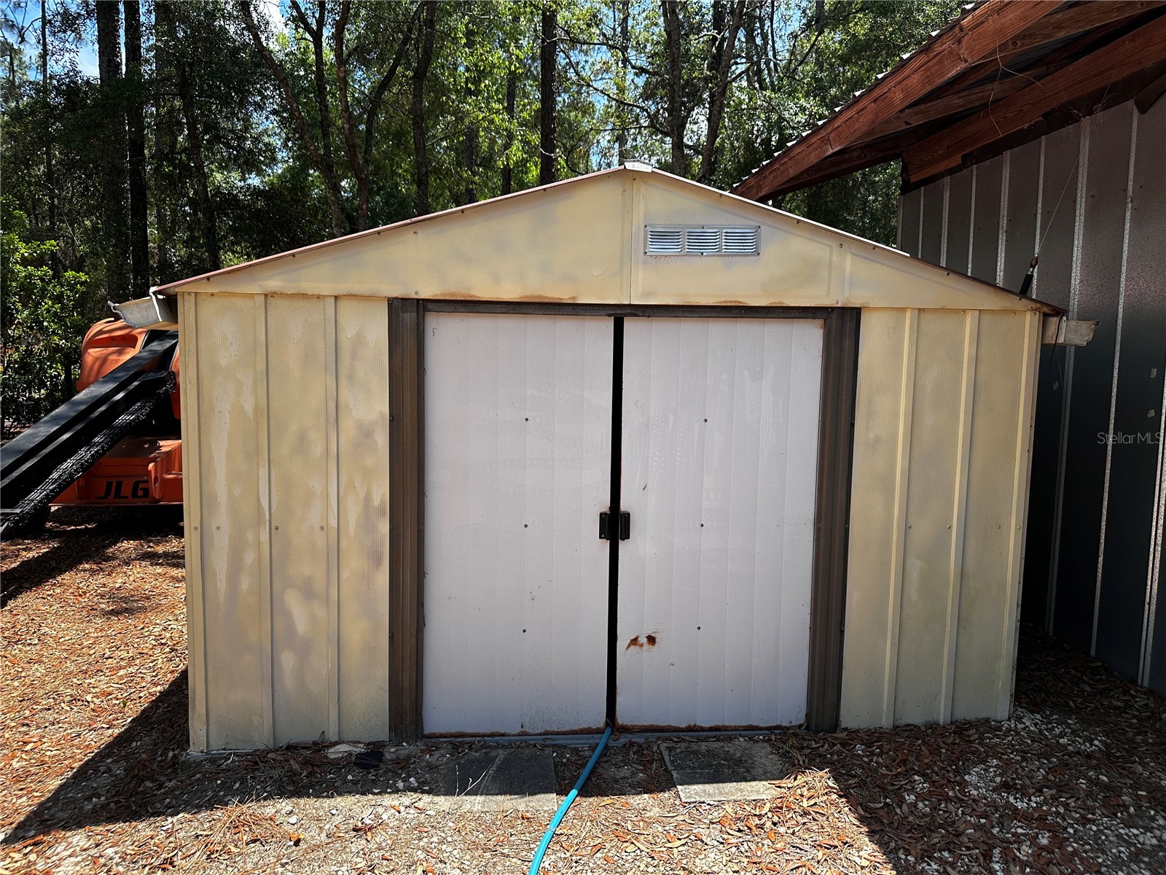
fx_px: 808
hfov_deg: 71.6
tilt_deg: -5.3
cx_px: 583
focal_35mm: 24
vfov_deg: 56.8
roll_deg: -2.1
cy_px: 438
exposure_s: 1/1256
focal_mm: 6.86
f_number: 1.78
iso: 80
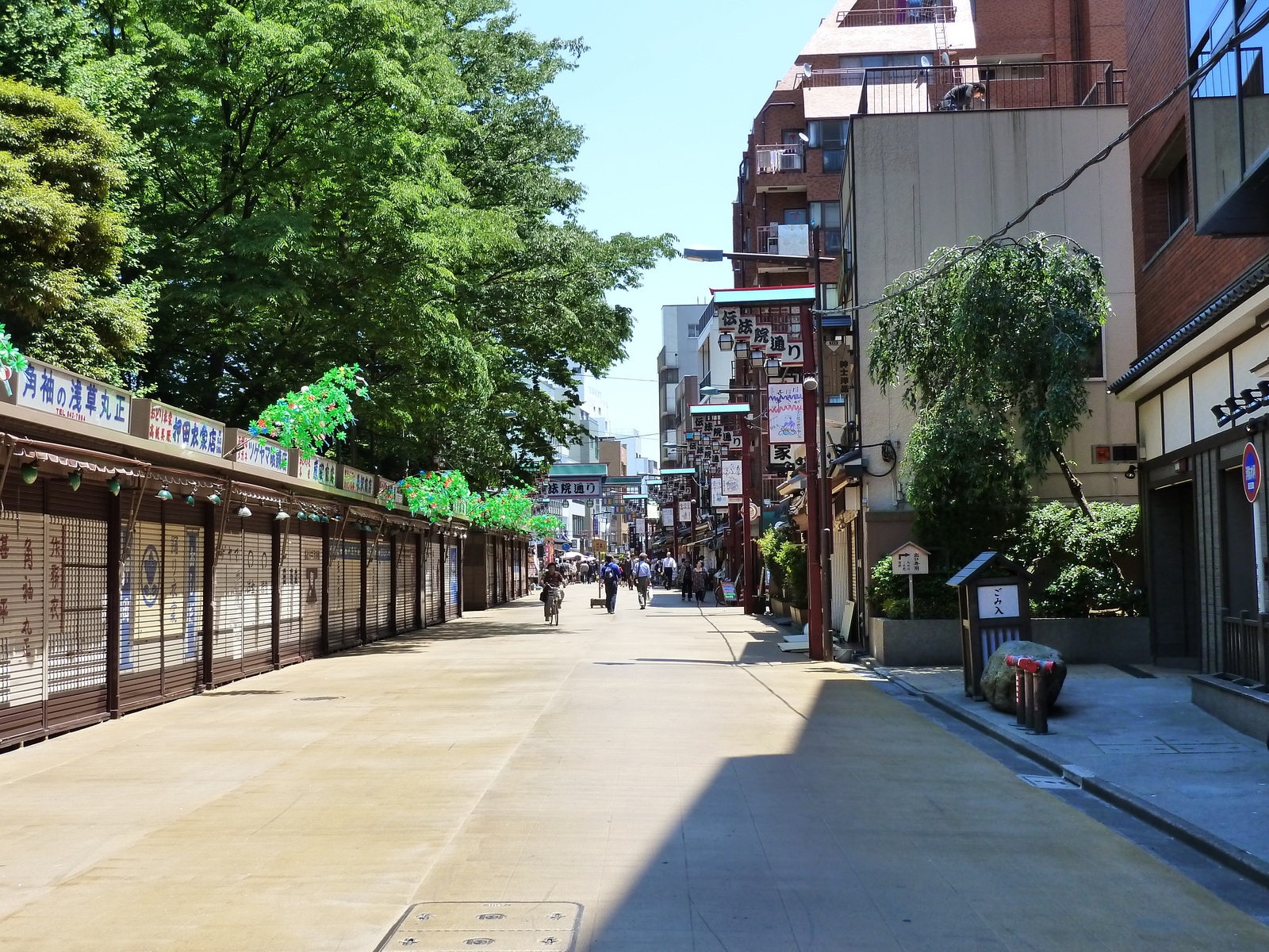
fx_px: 1540
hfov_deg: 44.8
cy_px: 476
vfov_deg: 34.3
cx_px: 634
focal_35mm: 42
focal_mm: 6.9
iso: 200
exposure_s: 1/250
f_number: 4
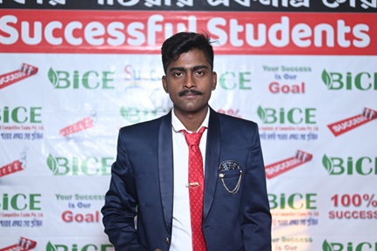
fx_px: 628
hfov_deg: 33.4
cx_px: 192
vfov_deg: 22.6
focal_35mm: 60
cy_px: 147
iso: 160
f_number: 1.8
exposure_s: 1/125
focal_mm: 50
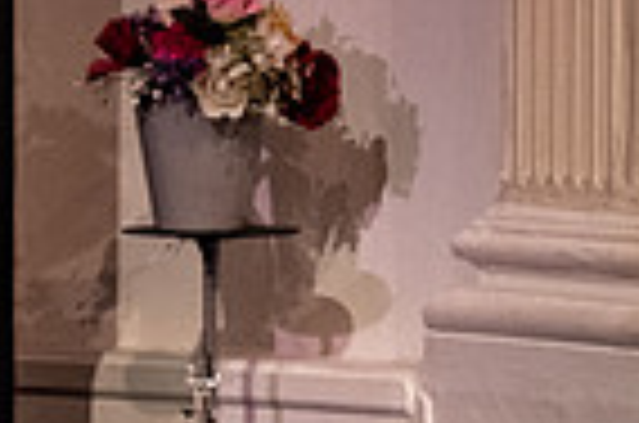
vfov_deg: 2.6
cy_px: -24
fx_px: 9333
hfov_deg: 3.9
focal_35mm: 527
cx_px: 311
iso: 2000
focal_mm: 68.7
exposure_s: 1/250
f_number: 3.2
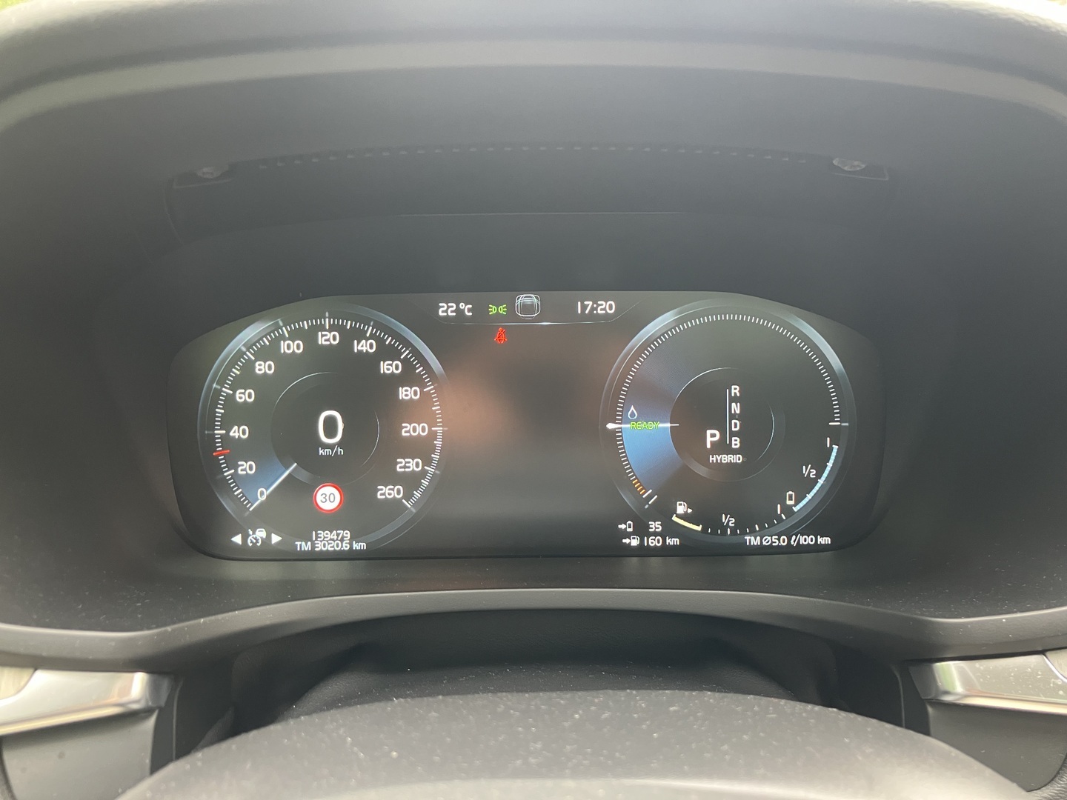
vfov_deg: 49.7
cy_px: 400
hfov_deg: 63.4
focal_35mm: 28
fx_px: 863
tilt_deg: -16.4
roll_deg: -0.3
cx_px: 534
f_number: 1.8
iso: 160
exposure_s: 1/60
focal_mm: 3.99
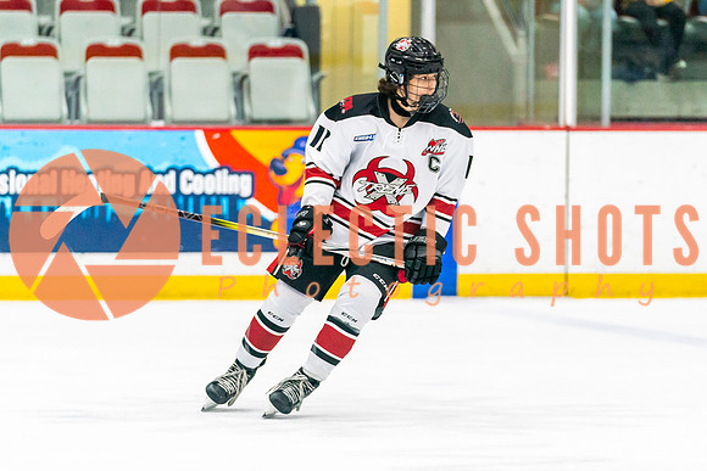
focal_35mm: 251
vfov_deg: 5.5
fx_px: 4931
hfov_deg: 8.2
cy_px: 253
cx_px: 363
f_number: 2.8
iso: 3200
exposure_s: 1/1000
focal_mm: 159
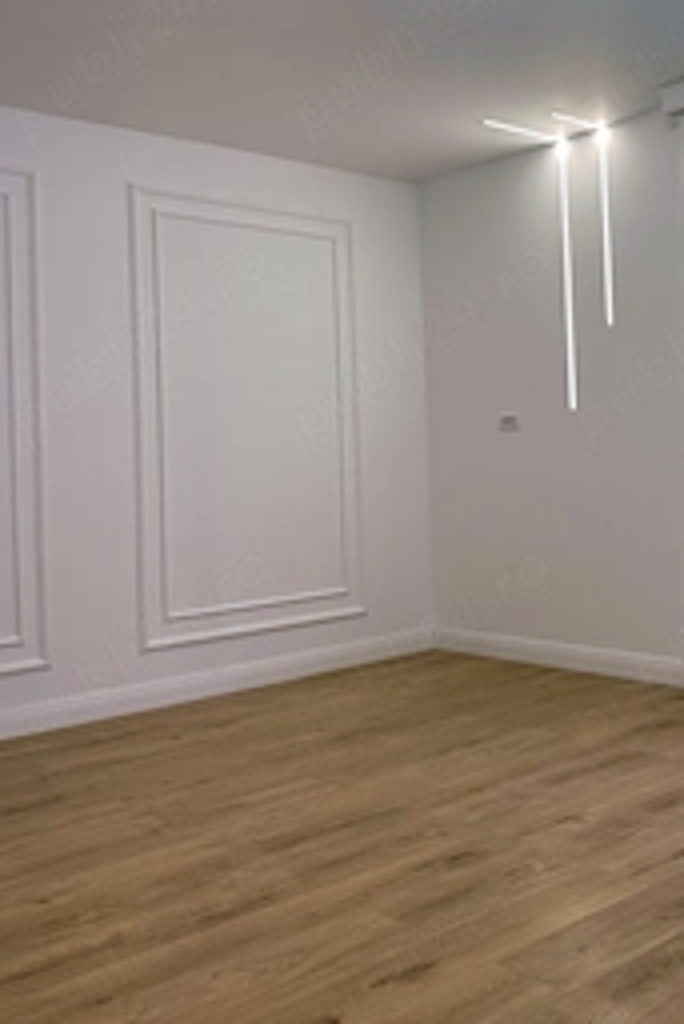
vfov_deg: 49.2
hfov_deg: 33.1
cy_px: 408
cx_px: 560
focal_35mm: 39
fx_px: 1110
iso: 64
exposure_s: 1/126
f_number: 1.78
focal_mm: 6.86
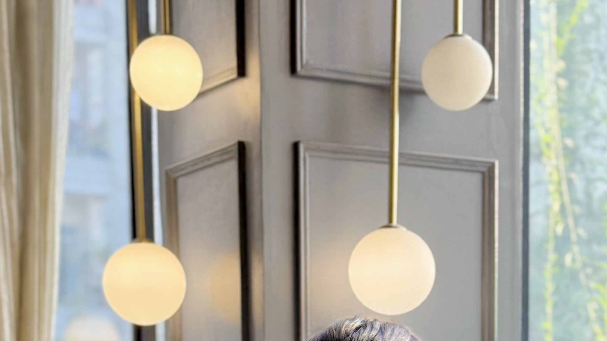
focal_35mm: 101
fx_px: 1625
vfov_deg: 11.4
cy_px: 553
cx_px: 404
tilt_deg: -2.4
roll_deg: +0.3
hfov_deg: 21.1
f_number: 1.78
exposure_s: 1/100
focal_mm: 6.76
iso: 50
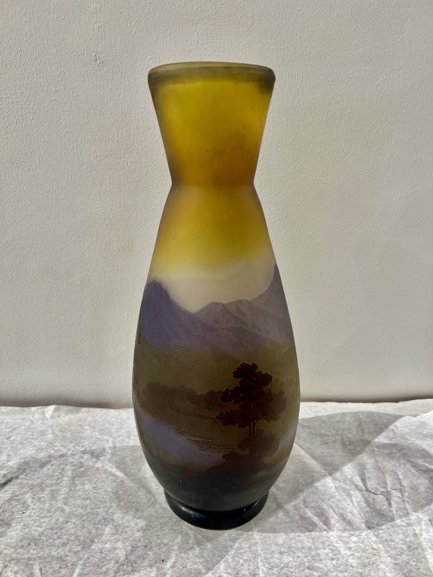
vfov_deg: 67.3
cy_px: 288
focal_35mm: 26
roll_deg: +0.6
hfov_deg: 53.1
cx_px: 216
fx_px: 434
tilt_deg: -18.6
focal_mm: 5.7
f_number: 1.5
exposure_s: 1/100
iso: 80
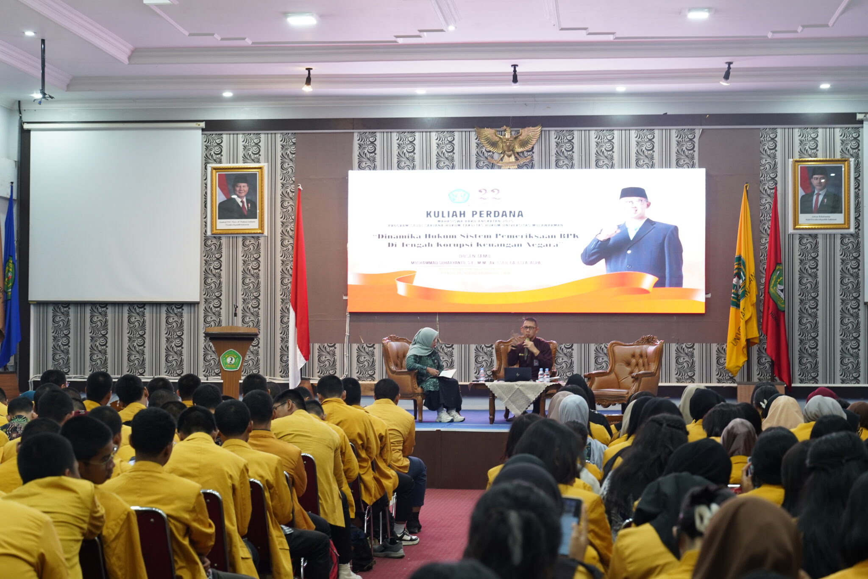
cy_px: 290
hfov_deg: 28.8
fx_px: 1688
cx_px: 434
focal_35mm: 70
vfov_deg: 19.5
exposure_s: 1/20
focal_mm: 70
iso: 1600
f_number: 5
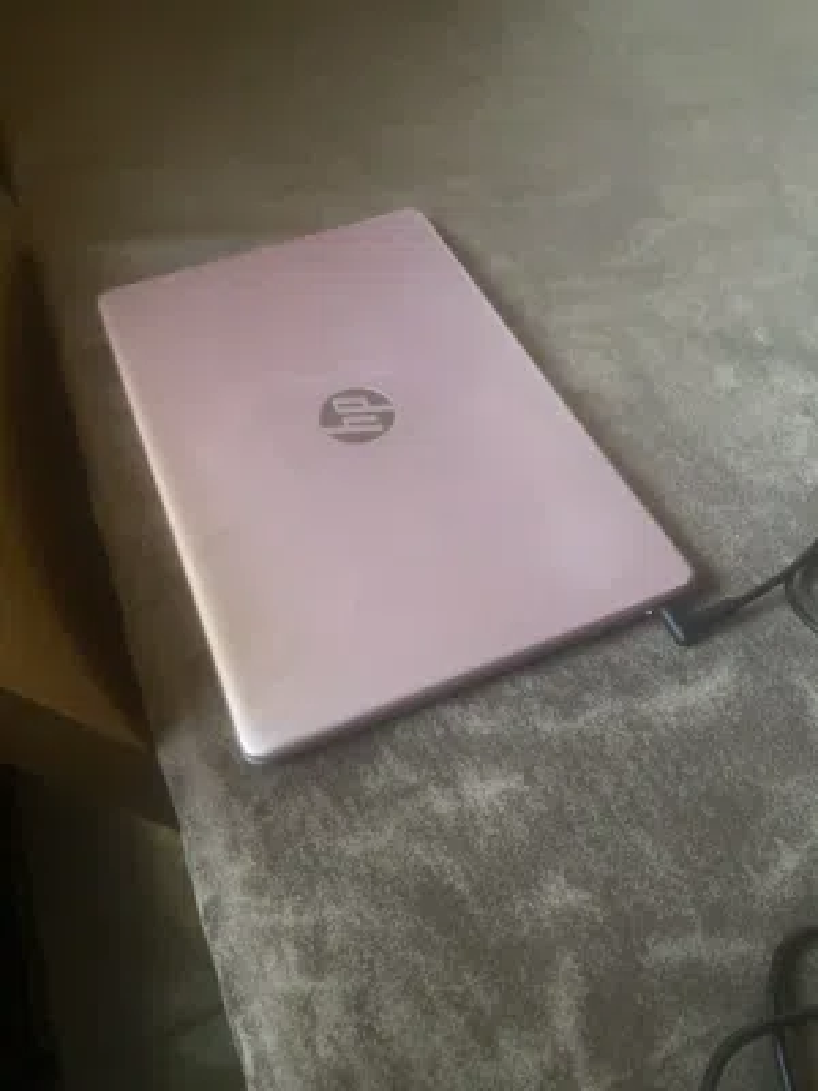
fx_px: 819
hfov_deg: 53.1
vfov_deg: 67.3
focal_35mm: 26
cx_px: 409
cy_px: 546
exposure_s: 1/30
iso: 800
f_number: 1.8
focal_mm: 4.25
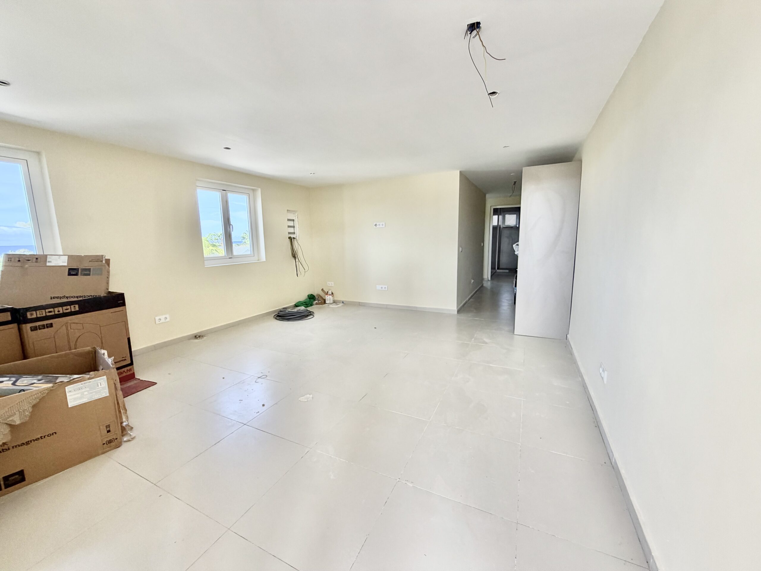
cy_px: 286
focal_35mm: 14
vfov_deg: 85.7
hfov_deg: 102.1
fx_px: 308
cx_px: 380
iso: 125
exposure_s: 1/121
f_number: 2.2
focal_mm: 2.22
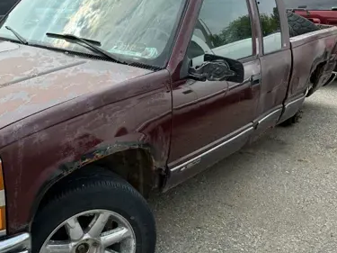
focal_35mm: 41
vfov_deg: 35.1
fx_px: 399
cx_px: 79
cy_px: 140
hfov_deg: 44.1
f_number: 1.78
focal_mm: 6.86
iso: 80
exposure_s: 1/2591
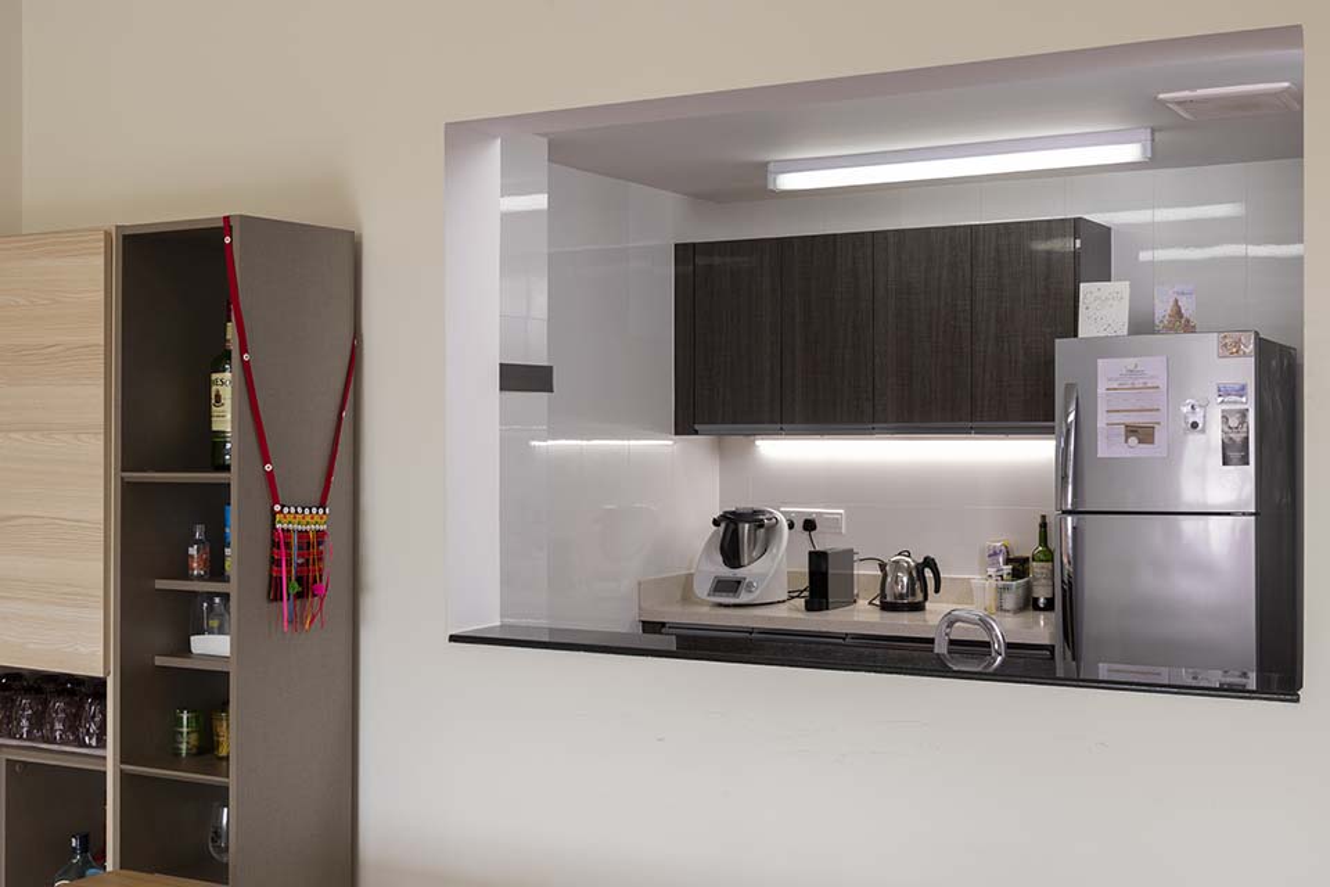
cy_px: 444
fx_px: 1662
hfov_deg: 43.6
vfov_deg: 29.9
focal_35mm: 45
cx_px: 665
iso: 64
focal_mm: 45
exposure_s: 1/2
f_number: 11
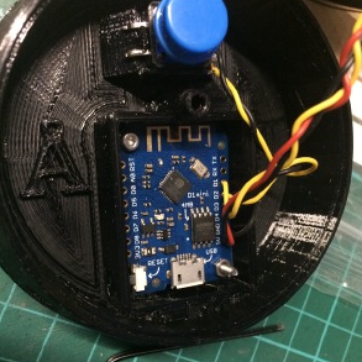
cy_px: 198
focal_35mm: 35
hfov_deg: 47.2
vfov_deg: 47.2
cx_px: 182
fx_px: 414
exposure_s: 1/17
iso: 400
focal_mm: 4.15
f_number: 2.2
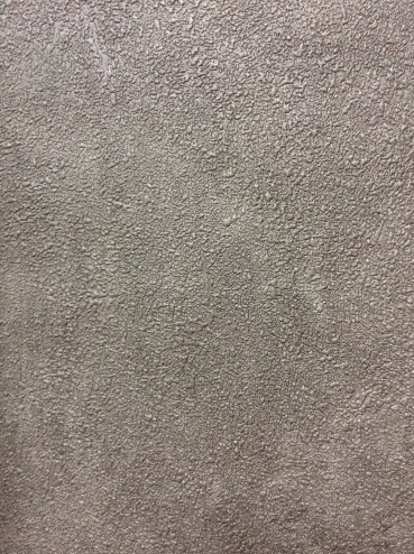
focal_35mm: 29
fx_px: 464
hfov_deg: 48.1
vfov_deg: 61.7
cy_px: 277
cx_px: 207
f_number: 2.2
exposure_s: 1/33
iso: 320
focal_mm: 4.15
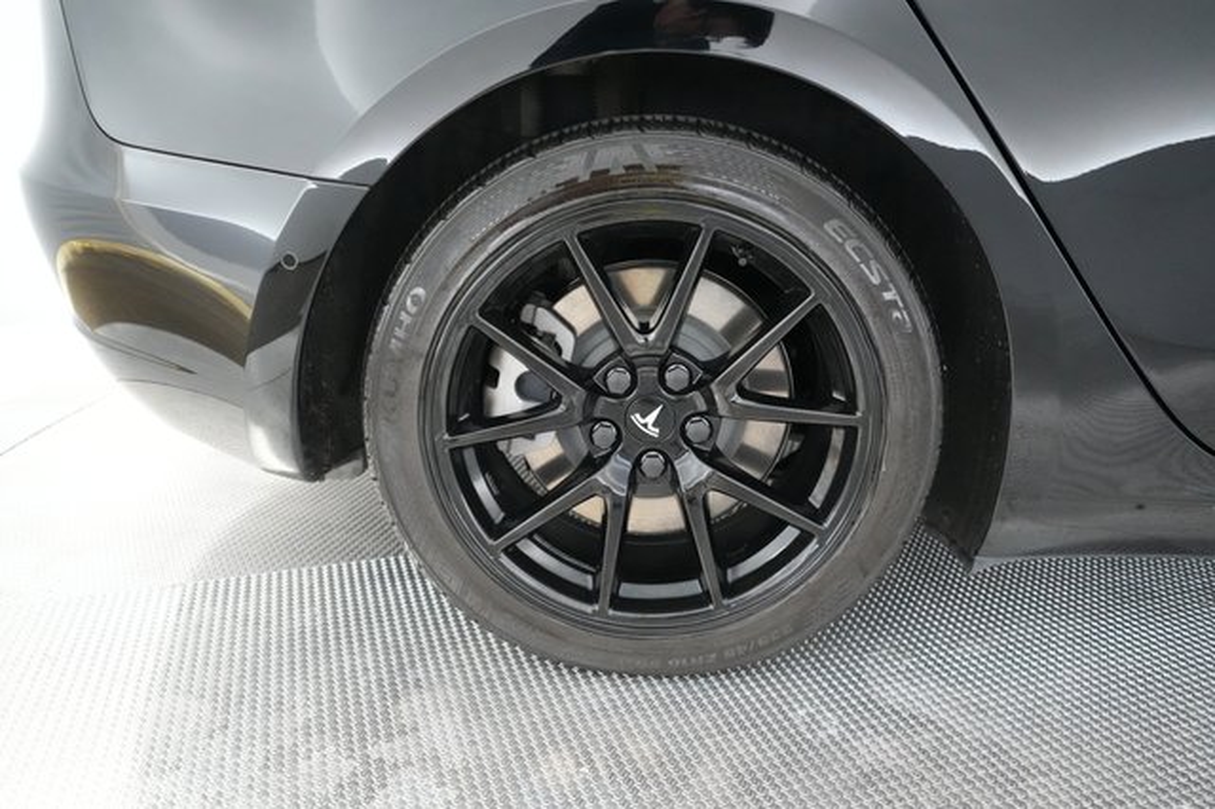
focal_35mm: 26
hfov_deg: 69.4
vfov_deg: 49.5
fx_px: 877
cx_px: 608
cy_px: 404
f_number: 2.8
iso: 12800
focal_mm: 26
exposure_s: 1/320
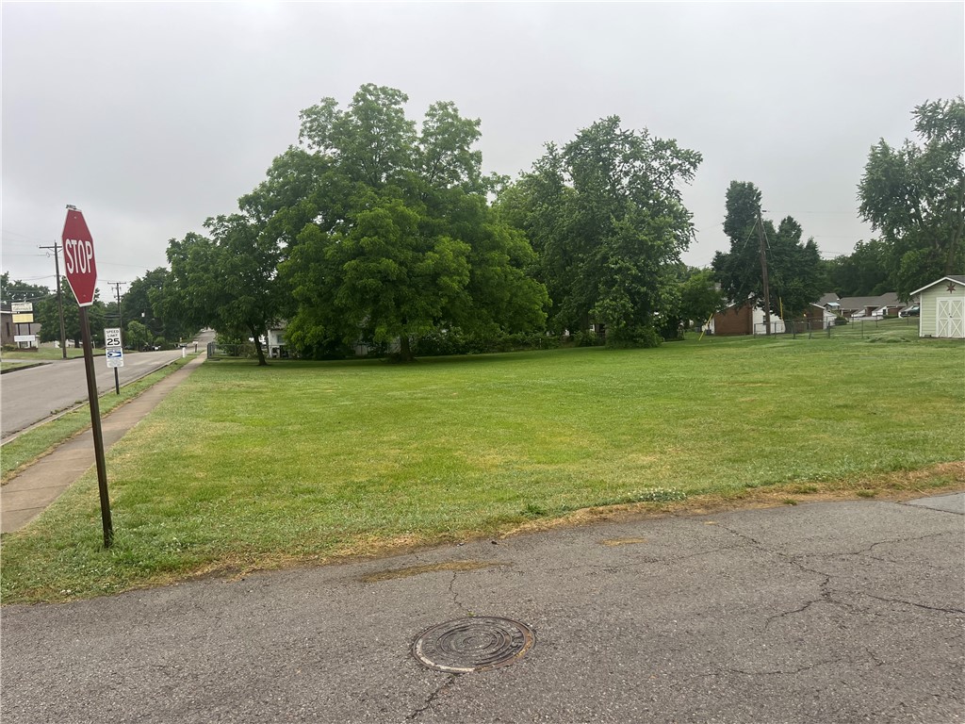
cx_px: 482
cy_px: 362
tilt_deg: -2.6
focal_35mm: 26
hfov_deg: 67.3
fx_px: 725
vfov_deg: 53.1
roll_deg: +2.6
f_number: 1.6
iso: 50
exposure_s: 1/362
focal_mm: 5.1
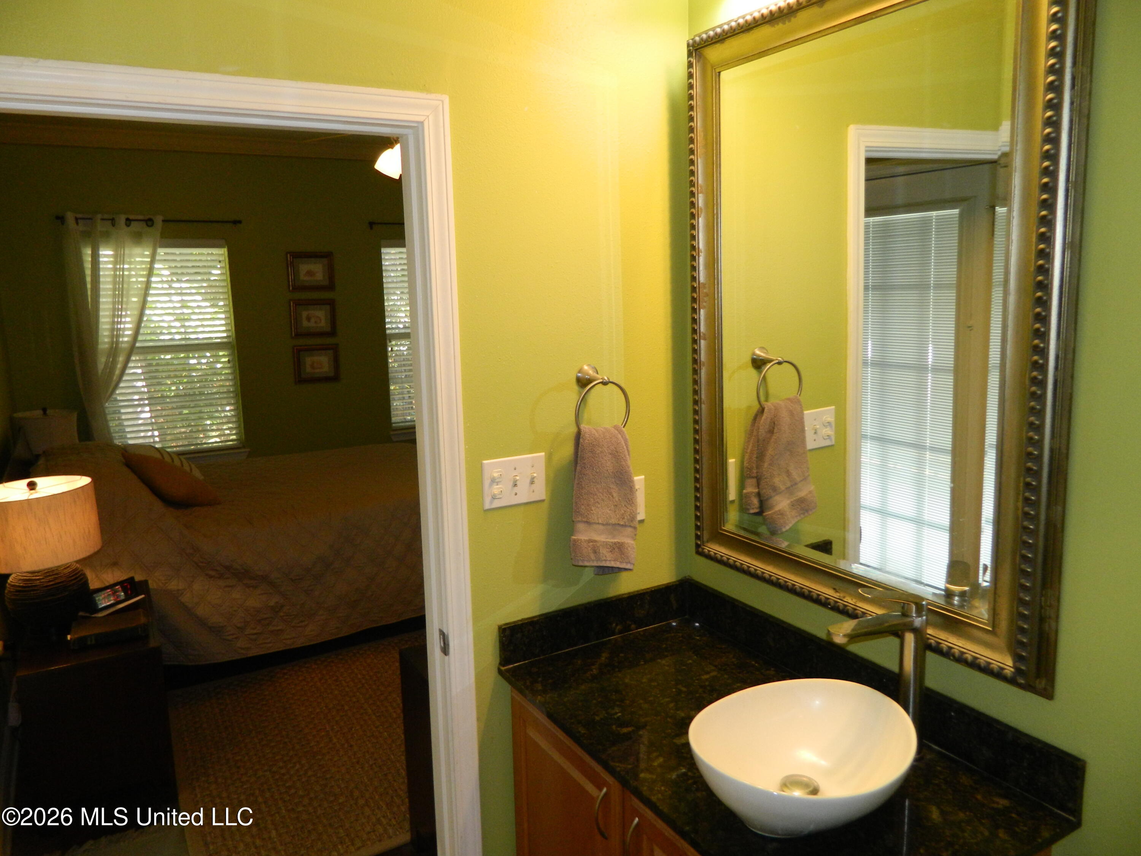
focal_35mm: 25
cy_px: 428
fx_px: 824
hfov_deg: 69.4
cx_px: 570
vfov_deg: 54.9
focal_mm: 4.5
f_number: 3.1
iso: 200
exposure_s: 1/30
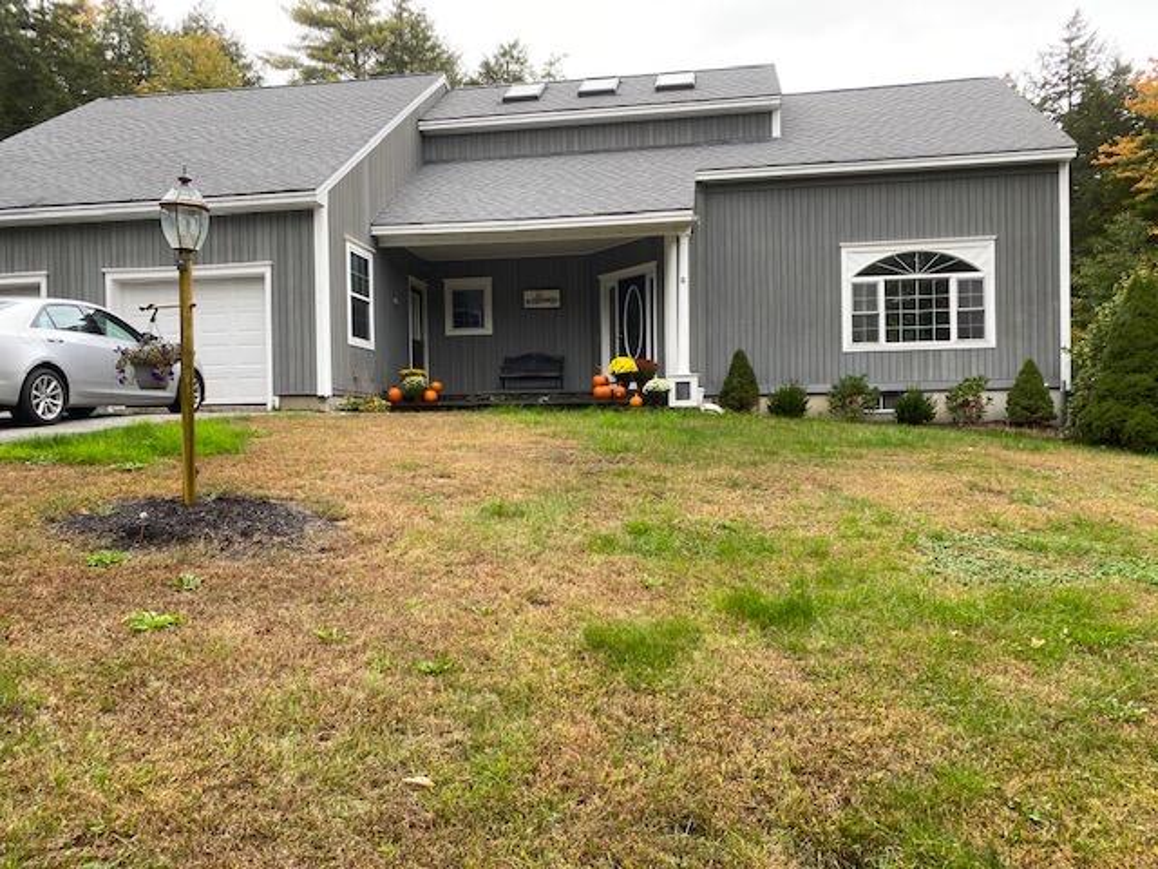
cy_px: 434
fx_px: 870
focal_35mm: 26
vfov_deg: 53.1
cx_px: 579
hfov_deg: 67.3
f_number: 1.8
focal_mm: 4.25
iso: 32
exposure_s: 1/141
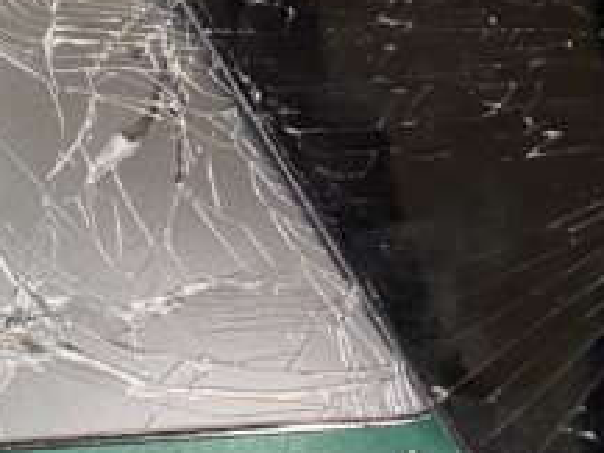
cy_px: -257
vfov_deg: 12.9
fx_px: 1885
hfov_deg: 17.1
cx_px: -184
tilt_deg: -80.4
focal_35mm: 108
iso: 80
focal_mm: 4.25
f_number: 1.8
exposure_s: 1/50
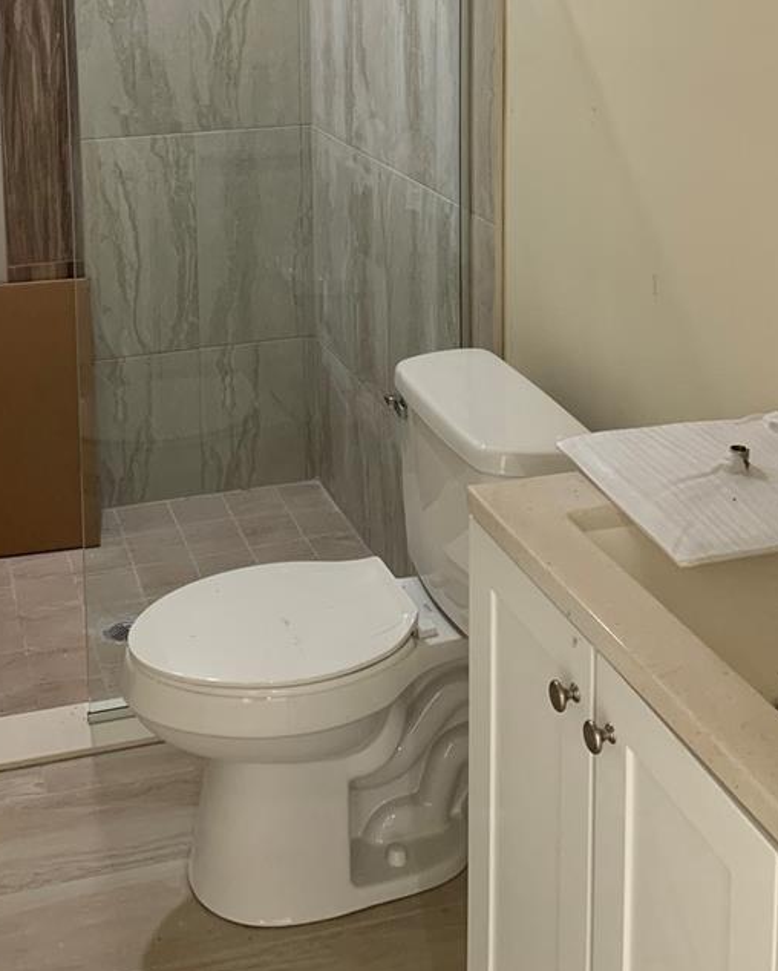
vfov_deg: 36.5
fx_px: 1380
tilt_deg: -9.1
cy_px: 109
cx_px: 276
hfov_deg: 31.3
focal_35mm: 48
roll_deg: +0.9
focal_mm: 4.25
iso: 200
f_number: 1.8
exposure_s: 1/60
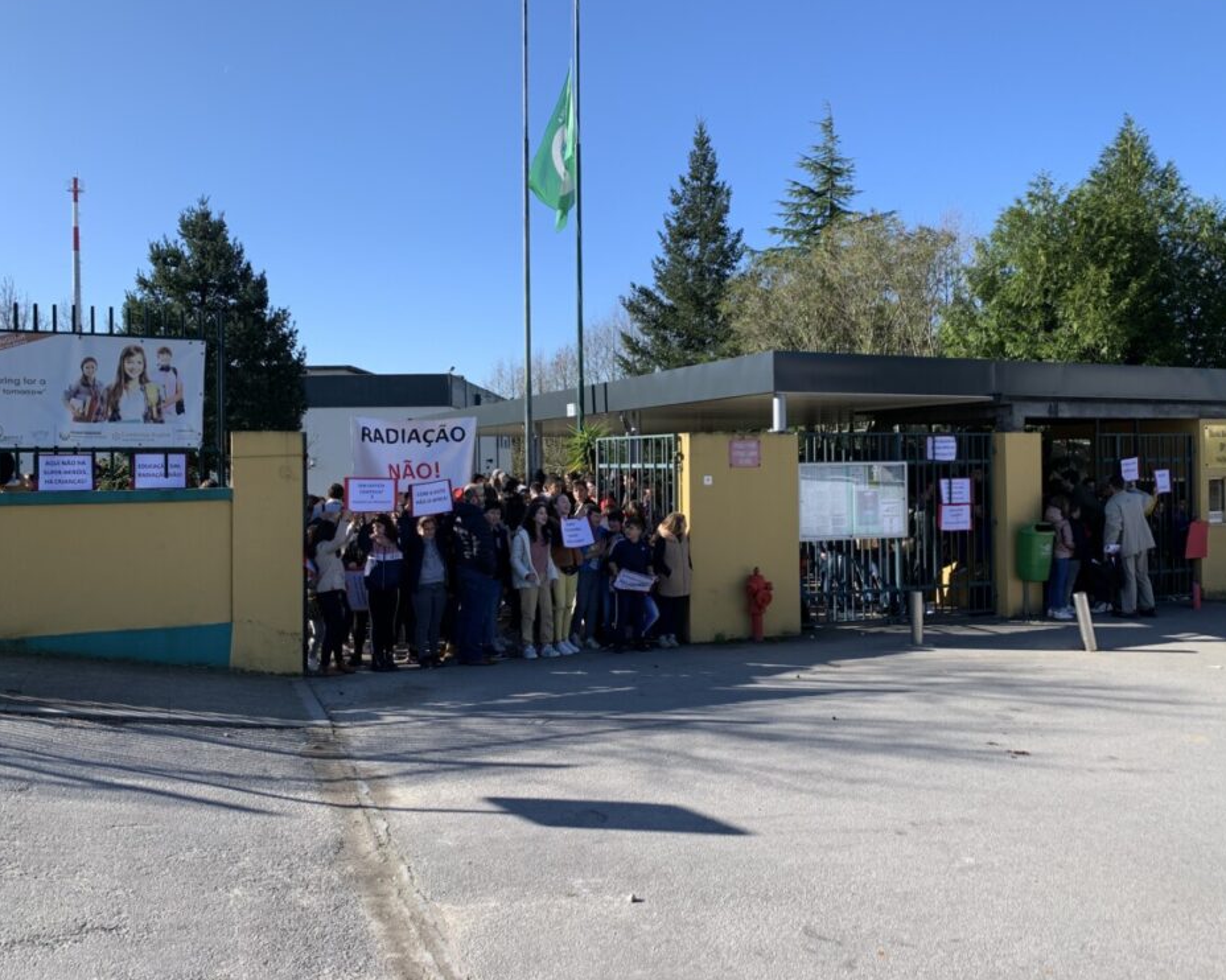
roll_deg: +0.3
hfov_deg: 62.2
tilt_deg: +0.0
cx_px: 630
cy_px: 474
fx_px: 1016
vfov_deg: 51.5
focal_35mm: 28
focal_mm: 4.25
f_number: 1.8
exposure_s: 1/1368
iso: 25
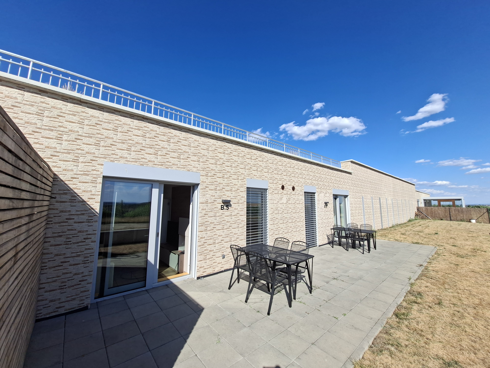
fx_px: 184
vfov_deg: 89.9
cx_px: 245
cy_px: 184
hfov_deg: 106.2
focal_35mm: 13
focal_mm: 1.74
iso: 40
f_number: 2.2
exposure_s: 1/1318
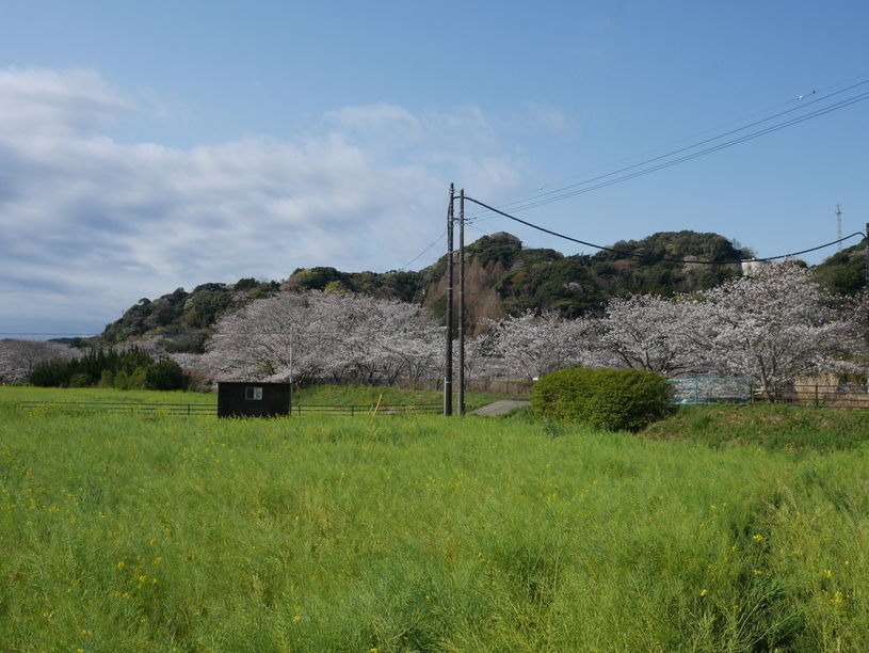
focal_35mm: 34
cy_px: 326
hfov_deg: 53.9
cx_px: 434
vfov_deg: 41.8
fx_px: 854
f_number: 8
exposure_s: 1/640
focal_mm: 17
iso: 200
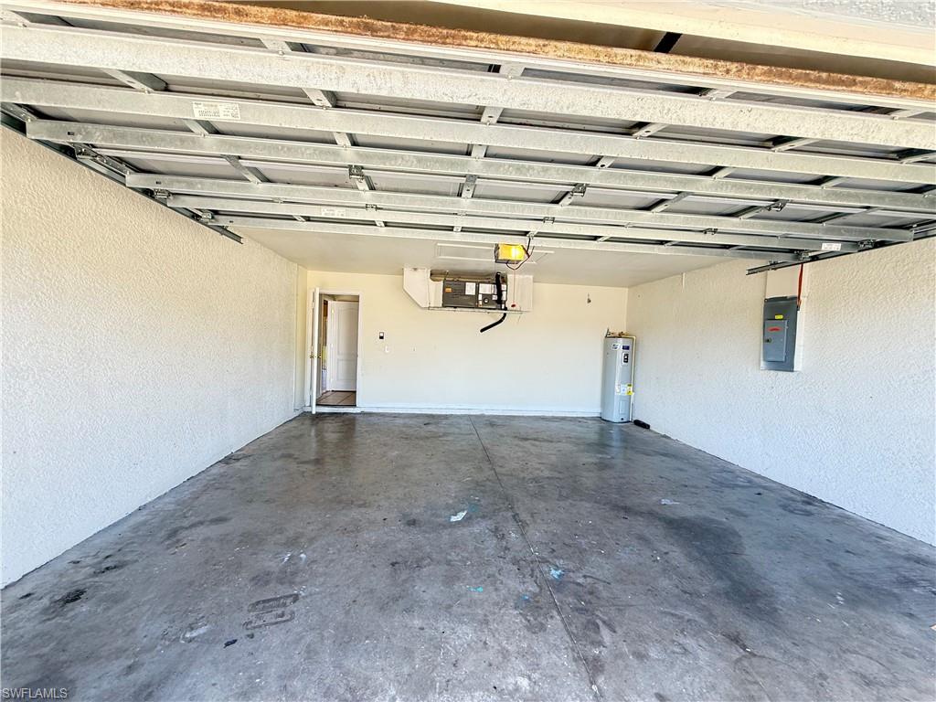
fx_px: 379
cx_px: 468
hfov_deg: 102.1
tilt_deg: -1.2
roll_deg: -0.5
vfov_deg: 85.7
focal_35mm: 14
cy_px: 351
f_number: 2.2
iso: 125
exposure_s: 1/102
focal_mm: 2.22
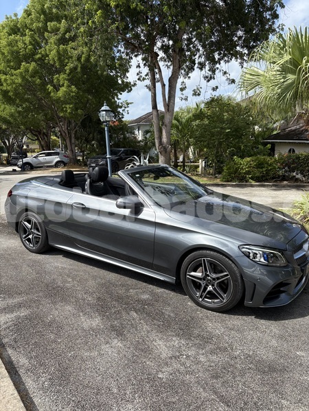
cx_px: 154
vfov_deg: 67.3
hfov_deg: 53.1
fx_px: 309
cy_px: 206
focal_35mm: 26
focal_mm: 5.96
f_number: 1.6
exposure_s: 1/3125
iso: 64
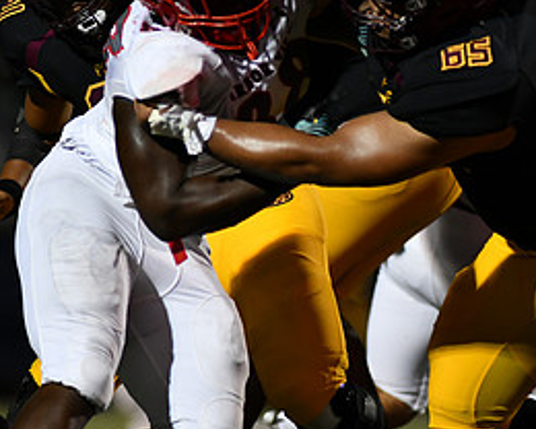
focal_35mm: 628
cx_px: 216
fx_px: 9962
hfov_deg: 3.1
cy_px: 213
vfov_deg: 2.5
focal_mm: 300
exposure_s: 1/1000
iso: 1600
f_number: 2.8
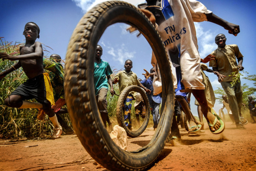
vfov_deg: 67.5
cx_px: 128
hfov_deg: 90.0
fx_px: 128
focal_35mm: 18
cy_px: 86
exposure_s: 1/500
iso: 400
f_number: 8
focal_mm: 12
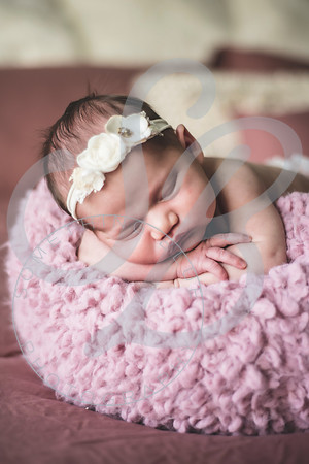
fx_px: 644
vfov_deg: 39.6
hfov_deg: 27.0
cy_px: 232
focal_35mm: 50
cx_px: 154
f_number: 1.8
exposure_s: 1/125
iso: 400
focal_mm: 50
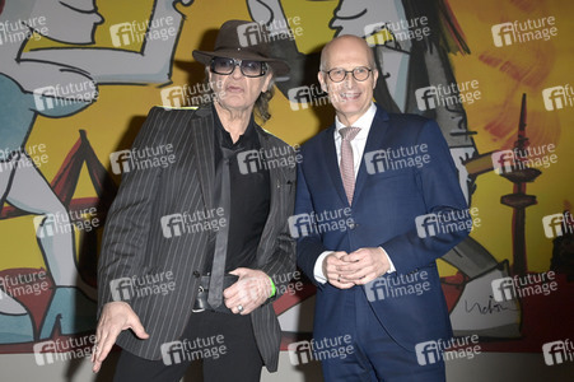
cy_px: 191
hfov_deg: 41.1
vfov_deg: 28.0
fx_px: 765
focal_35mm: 48
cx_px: 287
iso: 1000
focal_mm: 48
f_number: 5.6
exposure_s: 1/160
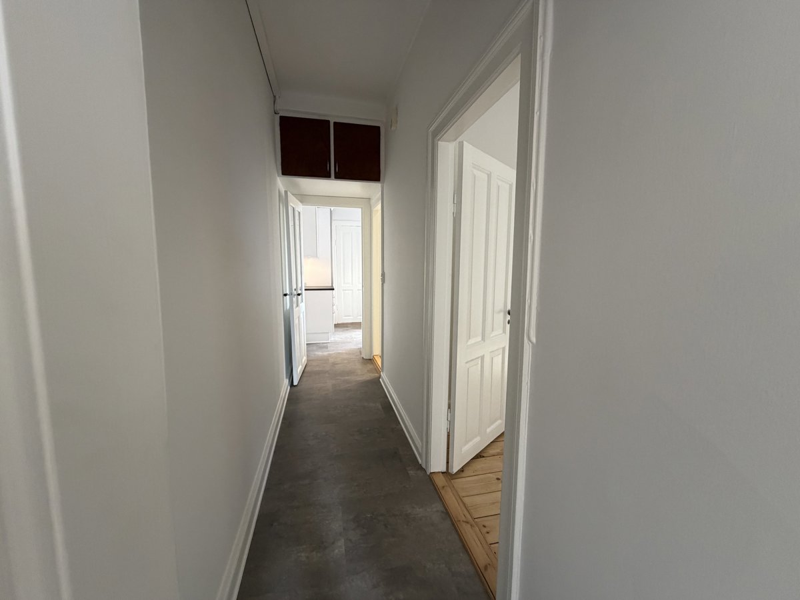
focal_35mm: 14
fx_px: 324
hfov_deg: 102.1
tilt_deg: -7.0
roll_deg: -0.3
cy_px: 300
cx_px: 400
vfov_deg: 85.7
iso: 320
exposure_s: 1/77
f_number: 2.2
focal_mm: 2.22
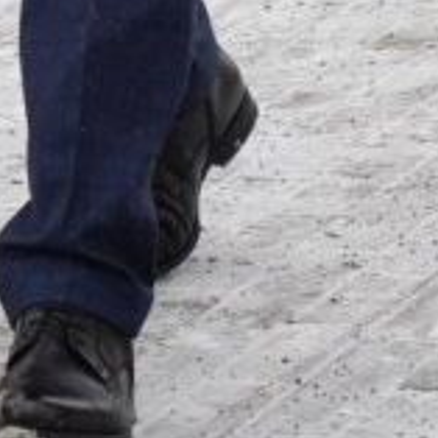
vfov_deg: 3.6
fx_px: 6871
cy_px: -639
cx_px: 170
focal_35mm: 480
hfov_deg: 3.7
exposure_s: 1/500
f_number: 4.5
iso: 2000
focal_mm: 55
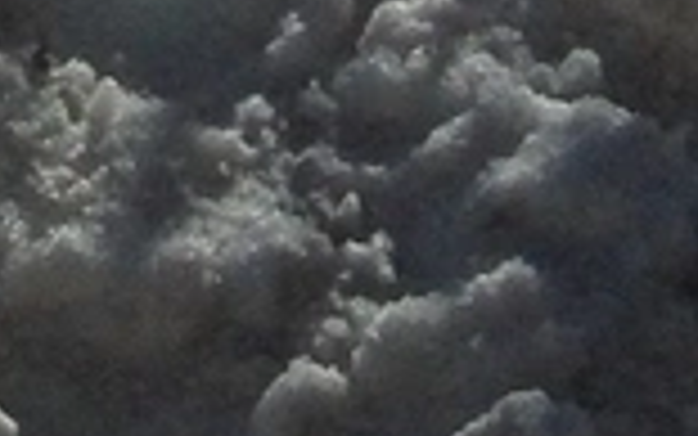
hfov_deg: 5.8
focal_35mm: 360
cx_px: -363
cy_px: -2850
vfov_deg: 3.0
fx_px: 6851
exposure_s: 1/5525
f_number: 2.4
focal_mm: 4.28
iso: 50
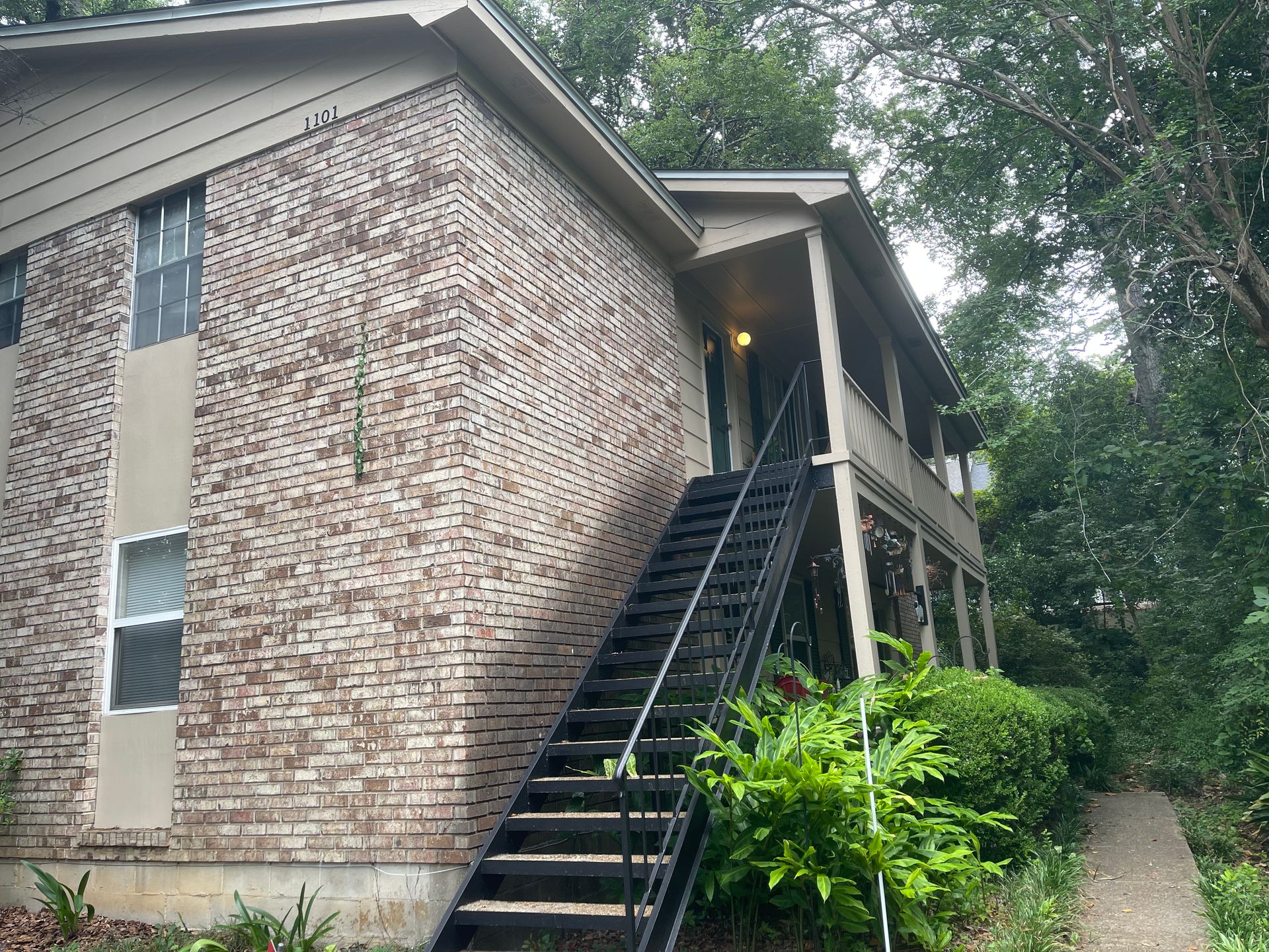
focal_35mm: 25
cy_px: 476
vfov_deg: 54.9
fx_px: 916
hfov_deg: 69.4
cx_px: 634
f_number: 1.6
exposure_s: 1/121
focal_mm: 5.1
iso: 40
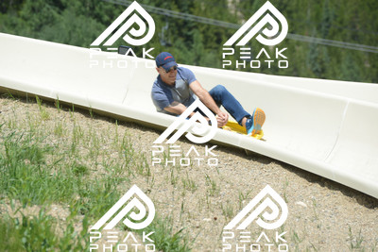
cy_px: 126
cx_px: 189
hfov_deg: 10.5
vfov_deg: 7.0
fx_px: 2048
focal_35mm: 195
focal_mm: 195
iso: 220
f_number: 6.3
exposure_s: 1/640
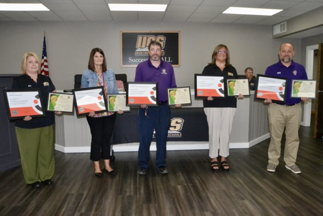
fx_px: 242
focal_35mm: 27
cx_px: 162
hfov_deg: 67.4
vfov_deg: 47.9
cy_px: 108
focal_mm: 18
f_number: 20
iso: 3200
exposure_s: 1/60
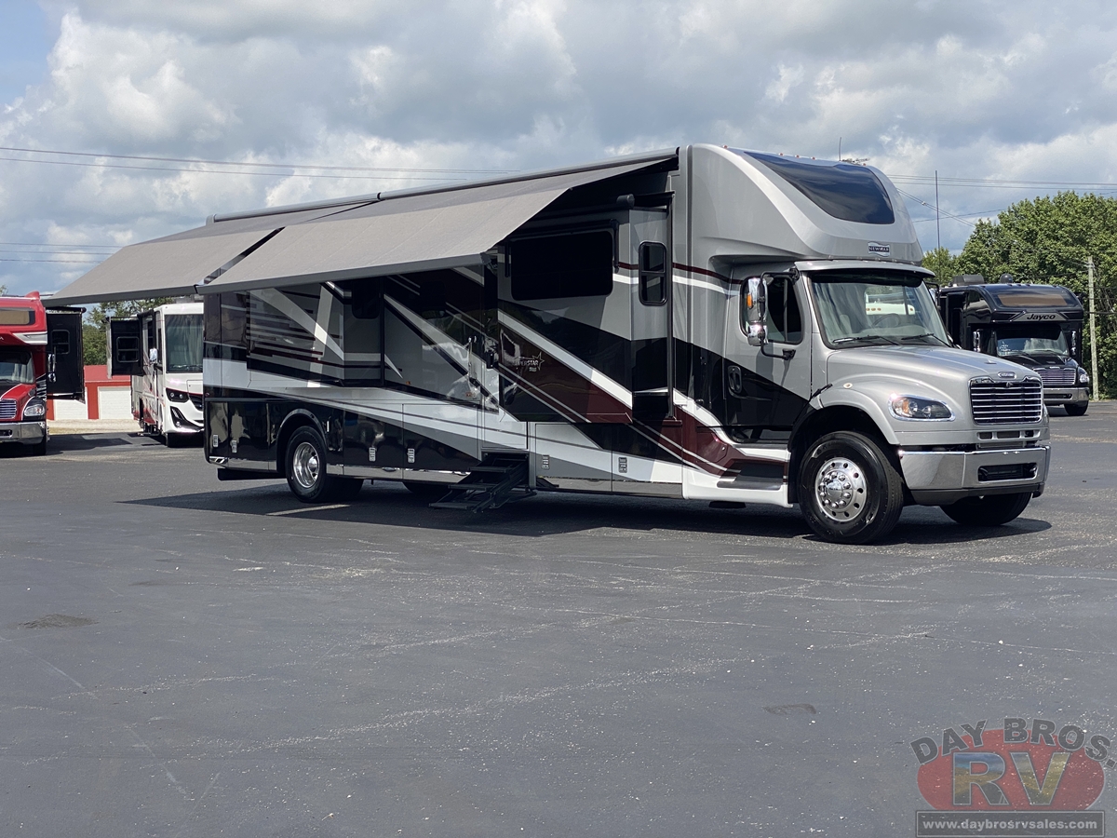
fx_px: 1678
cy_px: 419
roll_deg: +1.5
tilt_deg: -2.3
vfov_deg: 28.0
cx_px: 558
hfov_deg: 36.8
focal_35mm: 52
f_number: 2
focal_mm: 6
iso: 20
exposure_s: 1/2083
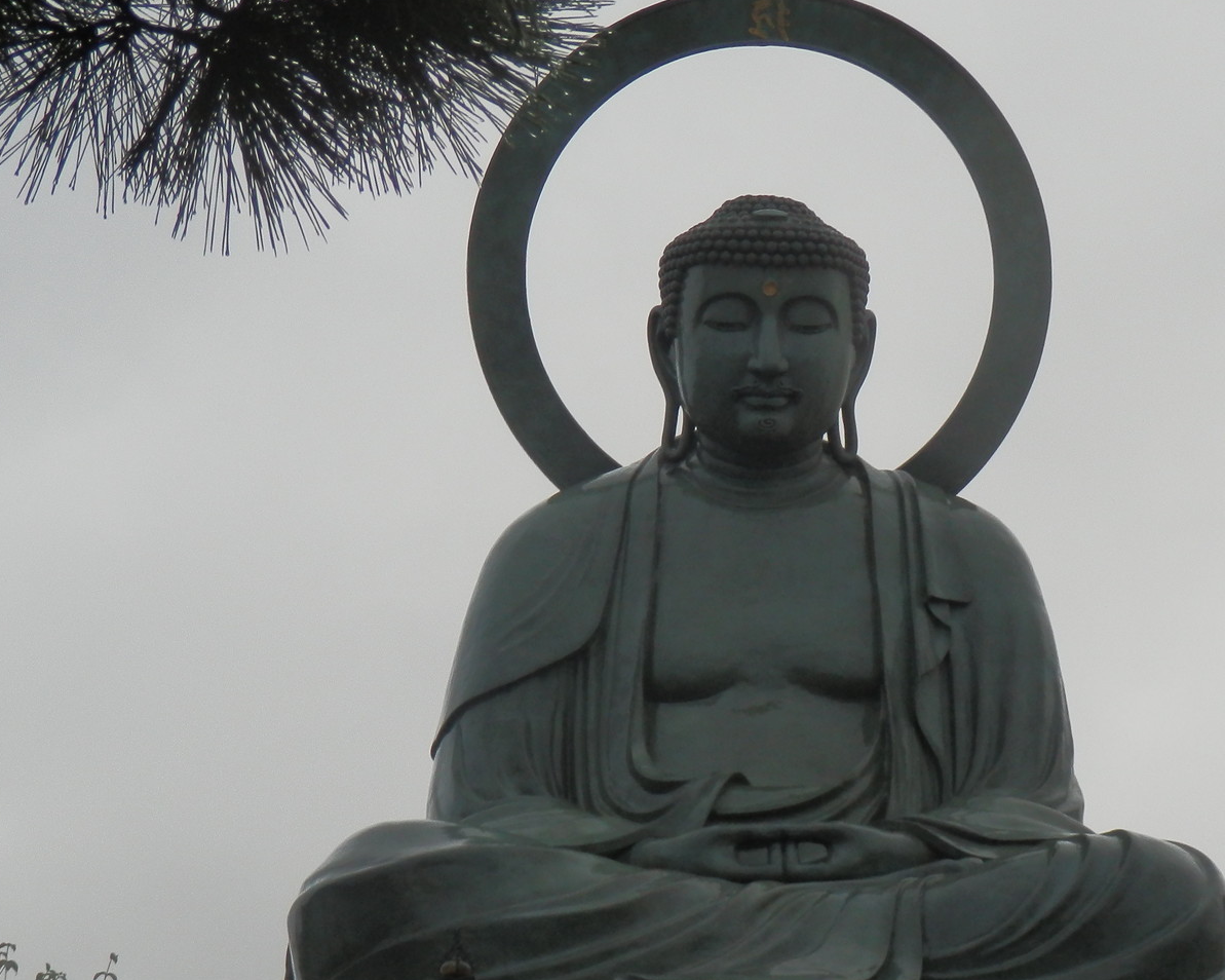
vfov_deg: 14.2
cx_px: 790
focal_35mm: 108
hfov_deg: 17.7
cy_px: 662
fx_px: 3915
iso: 160
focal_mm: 11.9
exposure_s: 1/100
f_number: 4.4
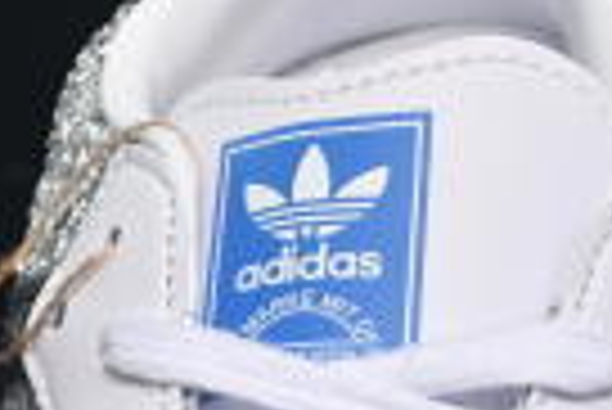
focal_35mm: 440
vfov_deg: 3.1
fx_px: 7488
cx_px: 608
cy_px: 786
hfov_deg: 4.7
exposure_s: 1/40
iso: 160
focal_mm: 50
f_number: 6.3
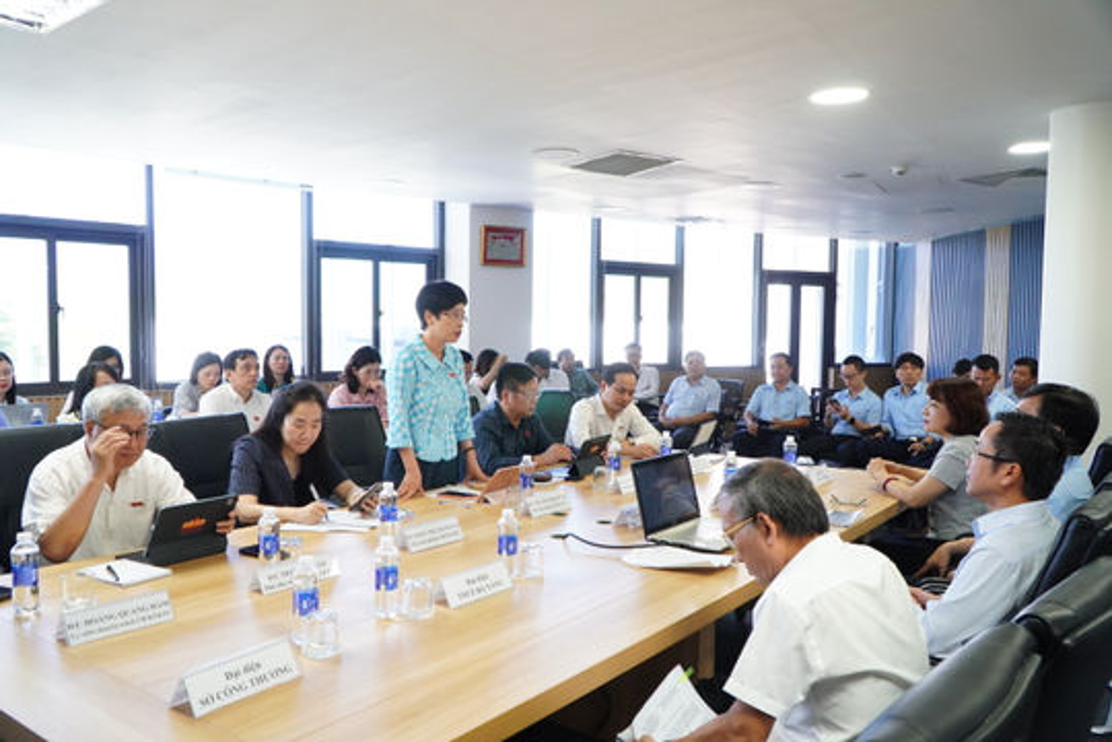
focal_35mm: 27
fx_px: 834
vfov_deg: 47.9
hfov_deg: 67.4
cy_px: 371
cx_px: 556
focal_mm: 18
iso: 1600
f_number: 4
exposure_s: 1/125
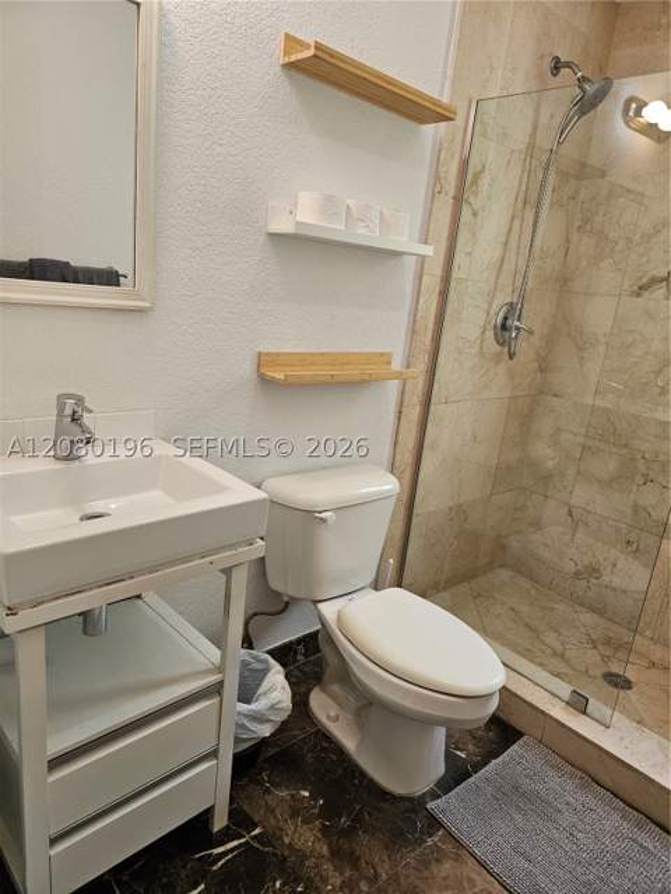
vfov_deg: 73.9
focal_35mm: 23
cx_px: 336
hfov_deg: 58.9
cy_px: 447
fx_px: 594
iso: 200
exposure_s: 1/120
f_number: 1.7
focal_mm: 6.3
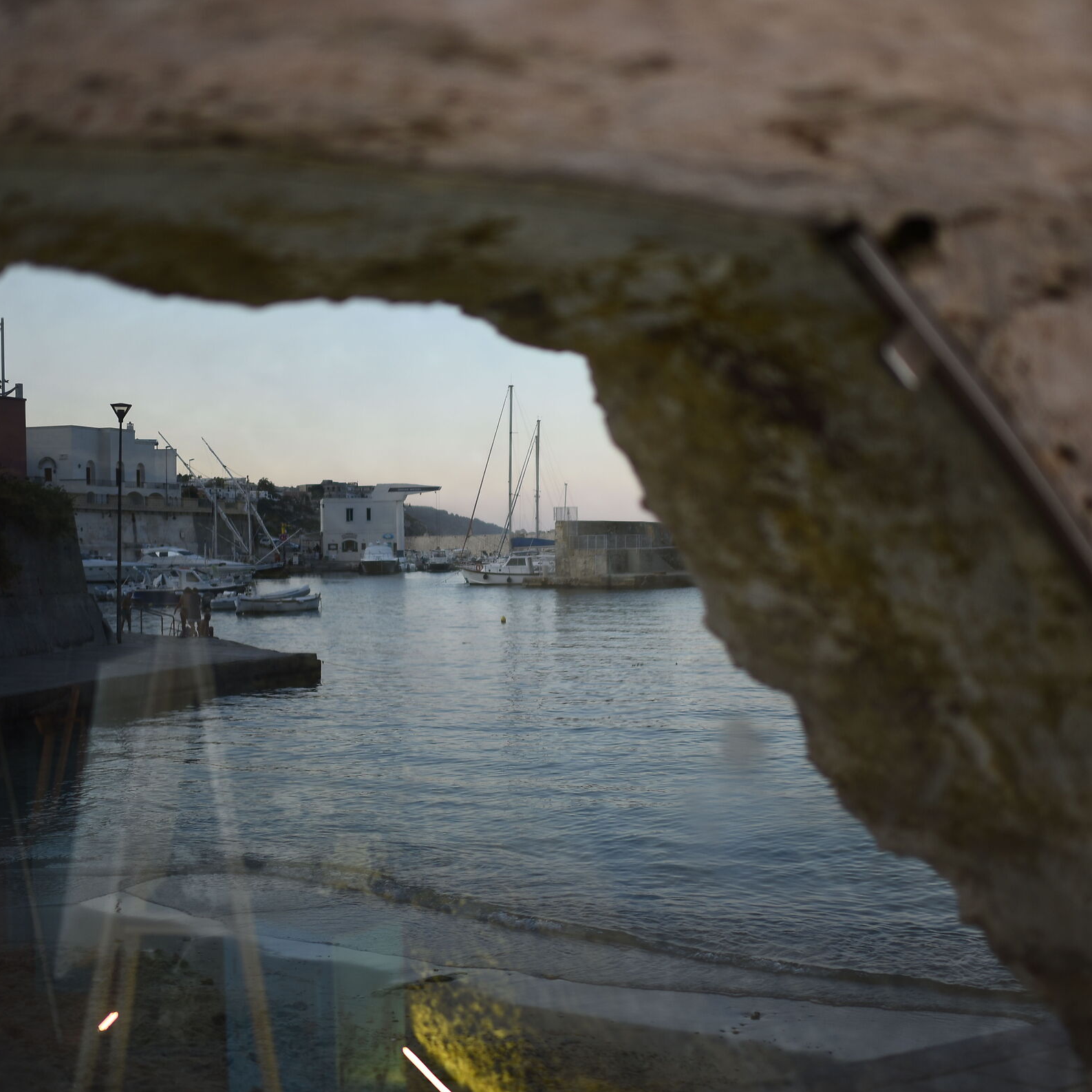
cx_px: 553
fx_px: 1606
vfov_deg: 37.6
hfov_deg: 37.6
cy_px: 550
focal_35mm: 45
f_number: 1.4
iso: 125
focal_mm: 35
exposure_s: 1/350
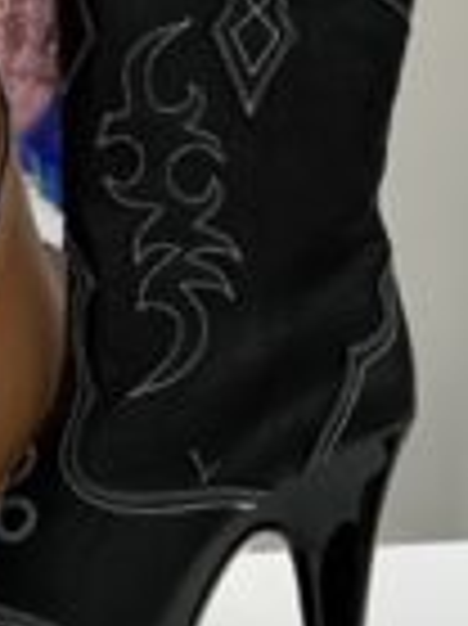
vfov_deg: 16.9
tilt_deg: -8.7
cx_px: -207
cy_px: -104
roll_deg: +0.5
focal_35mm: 112
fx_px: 2022
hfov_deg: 12.6
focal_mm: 5.7
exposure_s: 1/60
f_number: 1.5
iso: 100
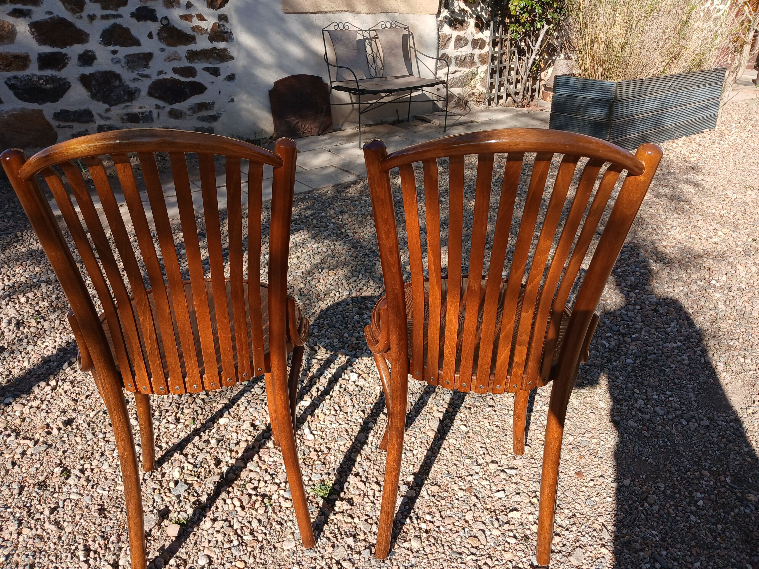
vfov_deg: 53.1
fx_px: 570
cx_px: 380
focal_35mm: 26
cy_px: 284
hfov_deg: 67.3
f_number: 1.8
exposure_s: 1/310
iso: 20
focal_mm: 3.98
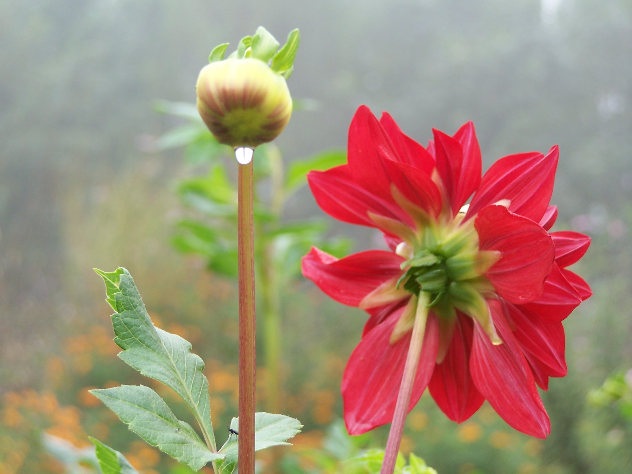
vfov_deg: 12.7
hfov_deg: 16.8
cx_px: 316
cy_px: 237
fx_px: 2136
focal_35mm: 117
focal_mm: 19.4
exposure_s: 1/160
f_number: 3.2
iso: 80
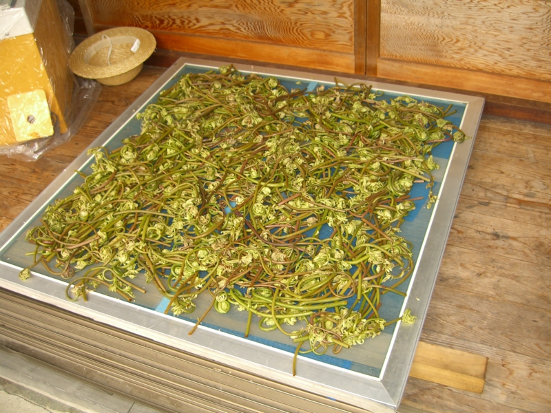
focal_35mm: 38
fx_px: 605
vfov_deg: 37.7
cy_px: 206
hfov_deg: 49.0
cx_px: 276
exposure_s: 1/60
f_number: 2.8
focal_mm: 7.9
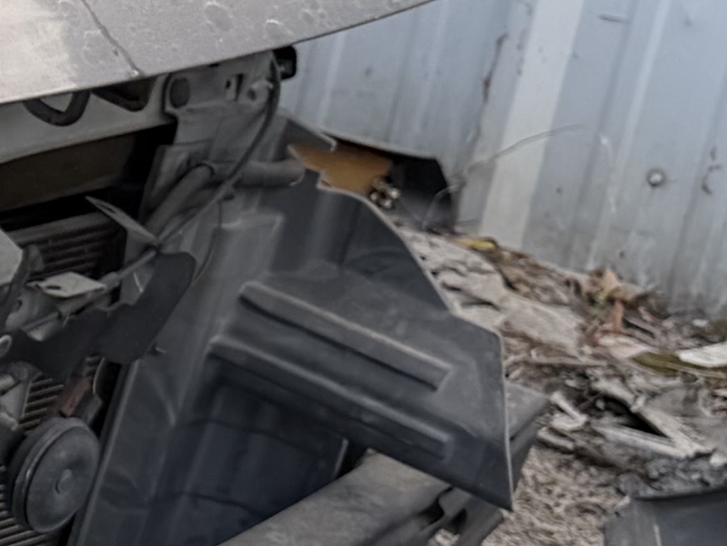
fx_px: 3046
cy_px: 295
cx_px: -1052
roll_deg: -1.3
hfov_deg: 11.2
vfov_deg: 10.2
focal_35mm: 145
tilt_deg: -25.2
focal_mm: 6.76
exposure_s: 1/461
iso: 80
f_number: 1.78
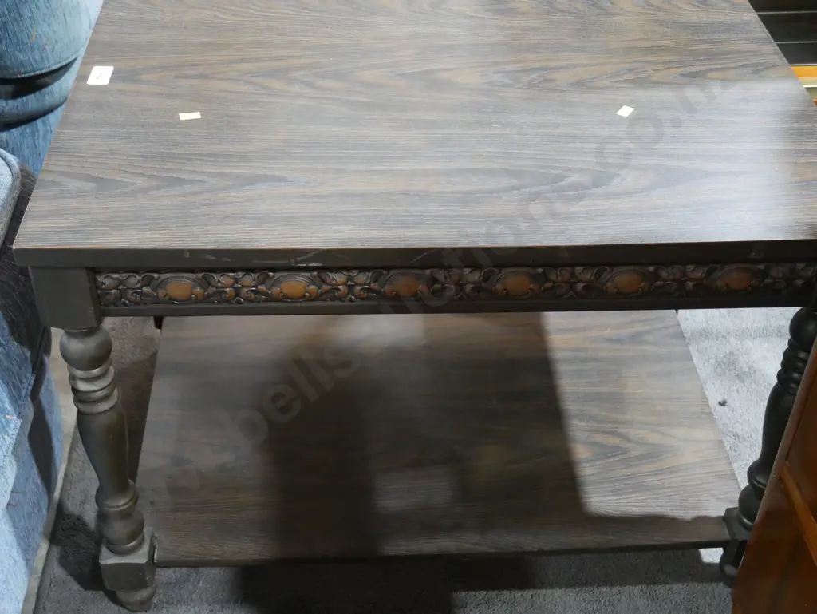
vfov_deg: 30.3
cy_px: 307
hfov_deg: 39.6
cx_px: 408
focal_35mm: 48
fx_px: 1133
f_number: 5.2
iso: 3200
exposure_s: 1/60
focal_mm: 24
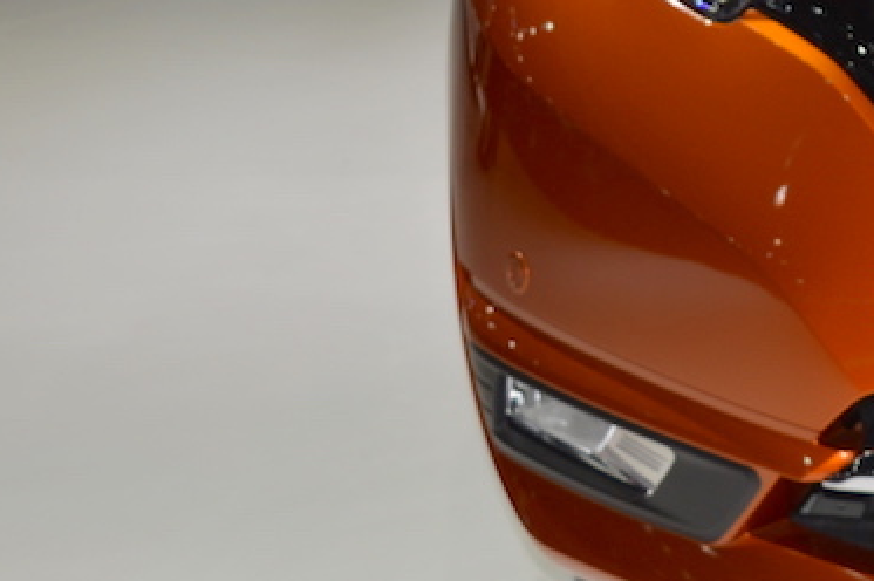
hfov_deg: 14.1
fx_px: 3250
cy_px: -74
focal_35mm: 134
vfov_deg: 10.1
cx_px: 1418
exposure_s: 1/160
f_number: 6.3
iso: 100
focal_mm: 26
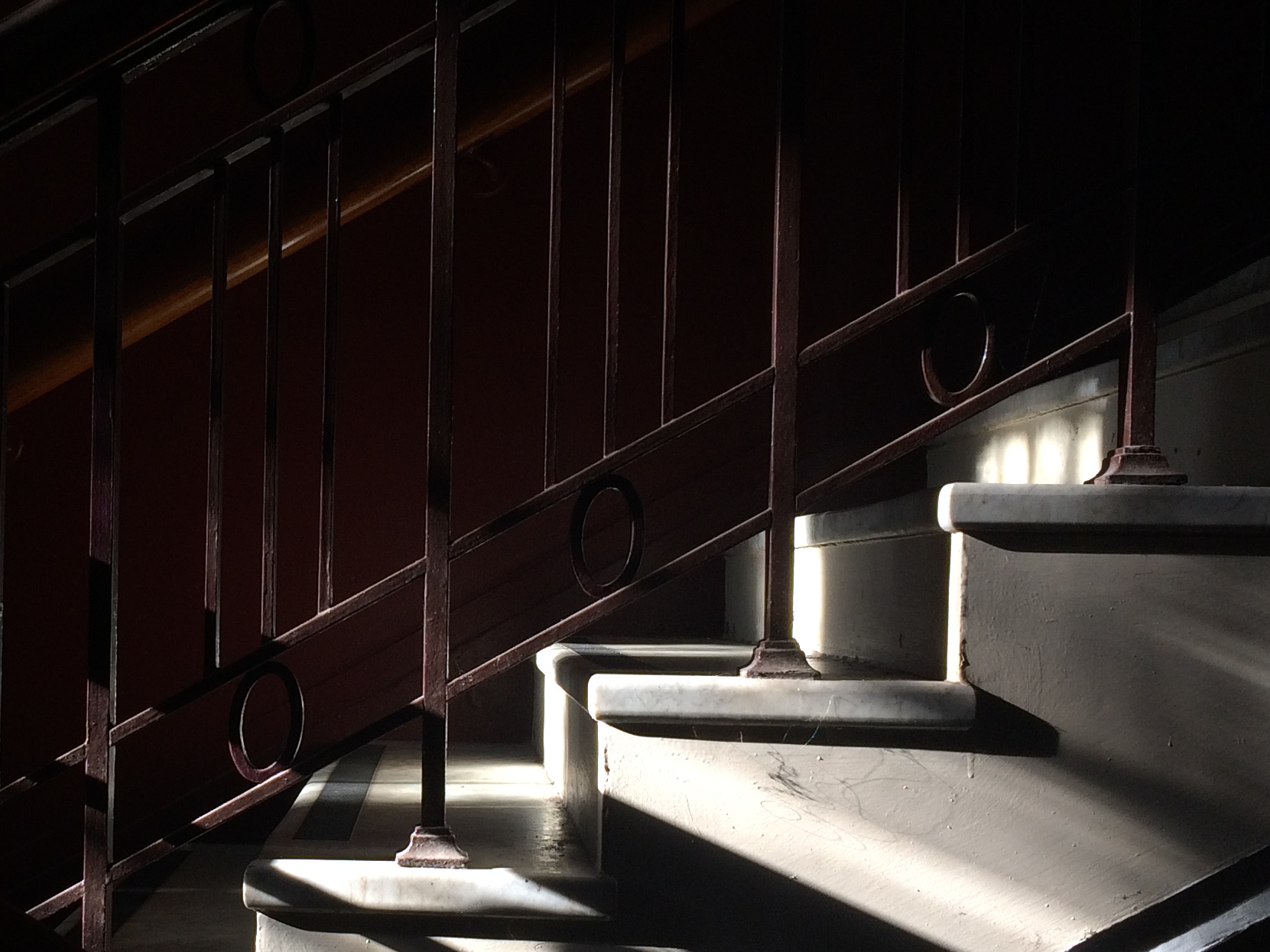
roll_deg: -1.5
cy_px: 588
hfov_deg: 33.0
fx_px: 2091
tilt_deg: -1.4
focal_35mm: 57
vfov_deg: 25.6
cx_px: 280
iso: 32
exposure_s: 1/167
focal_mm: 4.15
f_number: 2.2
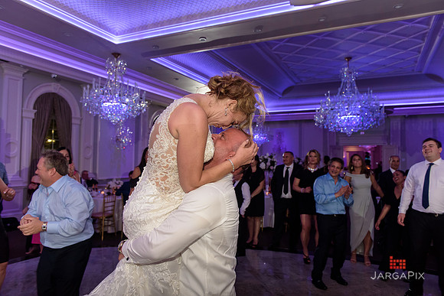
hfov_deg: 67.4
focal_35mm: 27
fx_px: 333
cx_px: 222
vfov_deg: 48.0
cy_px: 148
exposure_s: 1/125
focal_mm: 27
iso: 1600
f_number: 3.2
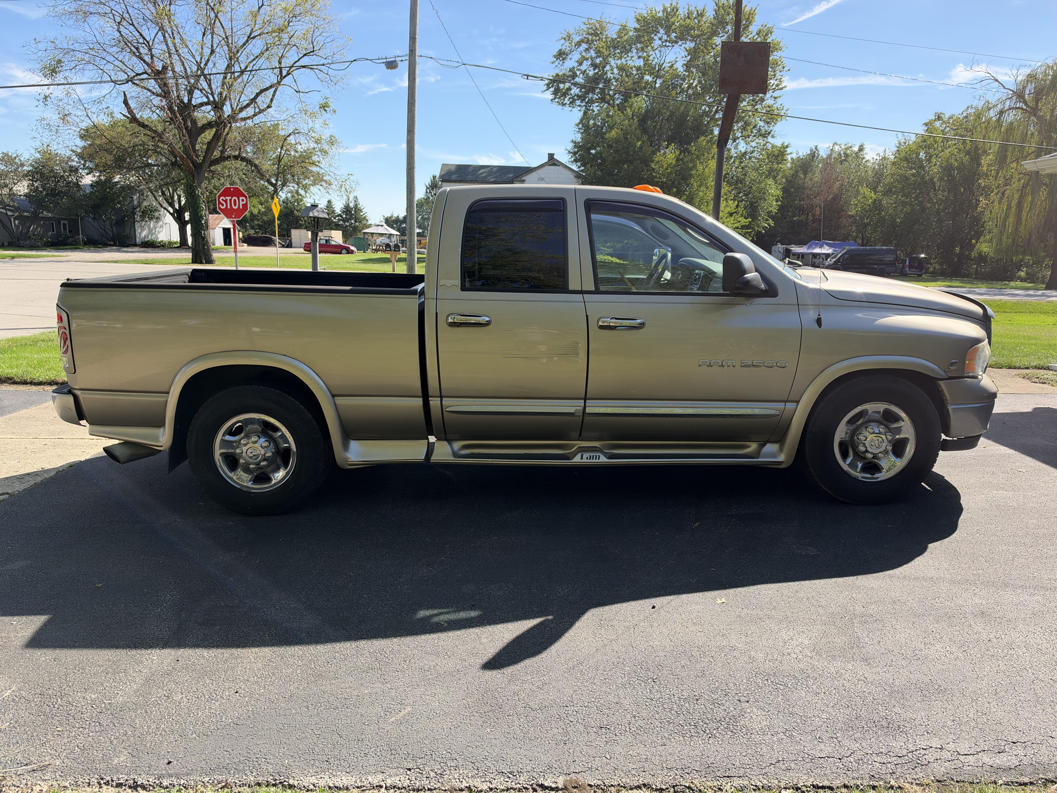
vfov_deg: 56.8
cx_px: 528
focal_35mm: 24
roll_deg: -0.2
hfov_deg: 71.6
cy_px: 396
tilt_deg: -10.5
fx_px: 733
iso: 80
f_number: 1.8
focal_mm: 6.93
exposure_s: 1/1642
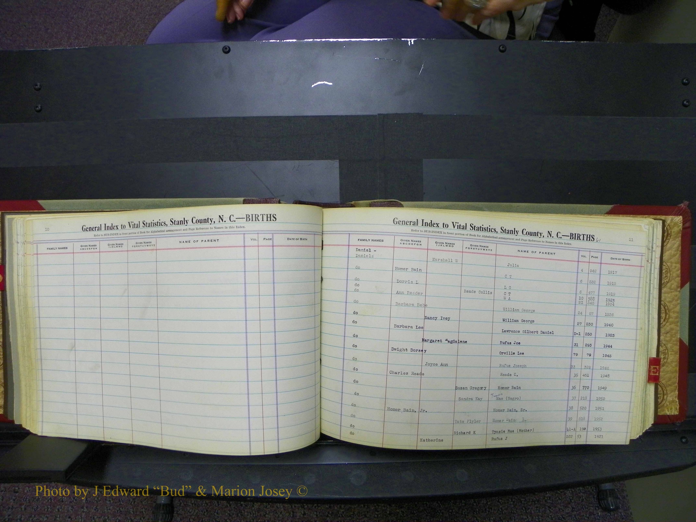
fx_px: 523
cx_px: 348
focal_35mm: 26
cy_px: 261
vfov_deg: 53.1
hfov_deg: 67.3
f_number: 2.8
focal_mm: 4.6
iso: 125
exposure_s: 1/30
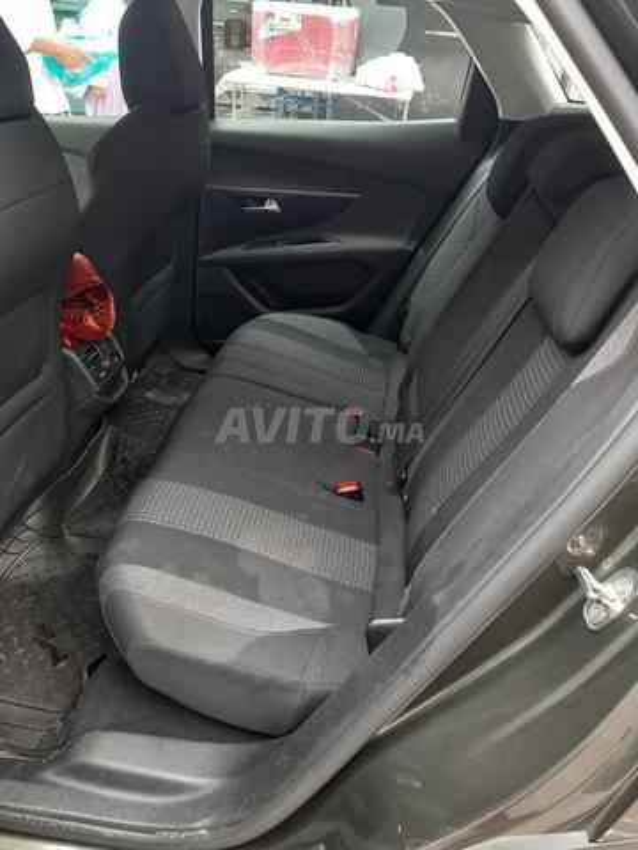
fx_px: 664
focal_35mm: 27
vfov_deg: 65.3
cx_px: 319
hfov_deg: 51.4
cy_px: 425
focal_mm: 3.6
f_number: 1.9
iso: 64
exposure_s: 1/60
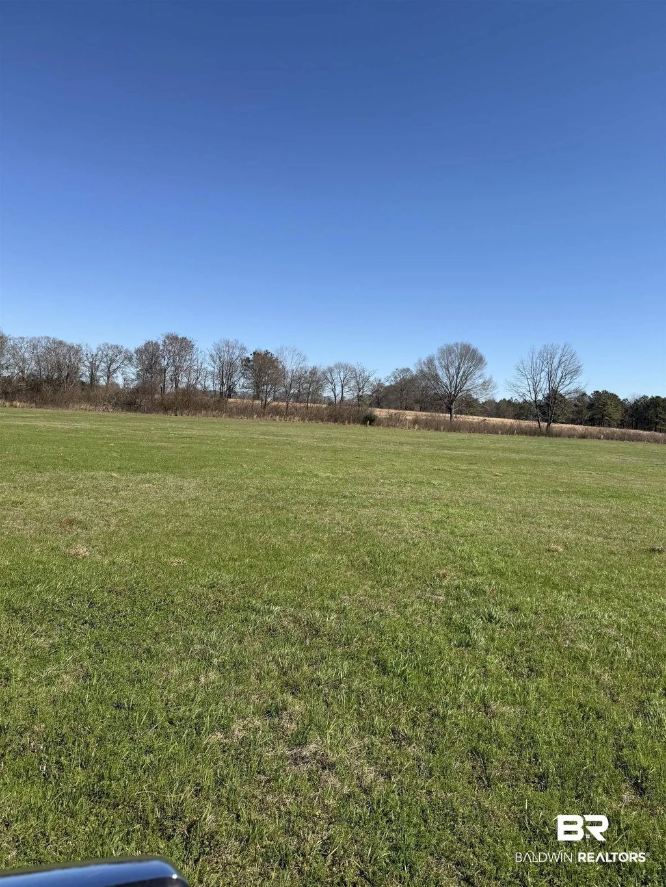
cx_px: 333
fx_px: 616
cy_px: 444
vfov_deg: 71.6
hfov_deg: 56.8
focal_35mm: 24
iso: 80
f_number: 1.78
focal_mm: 6.76
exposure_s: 1/4975
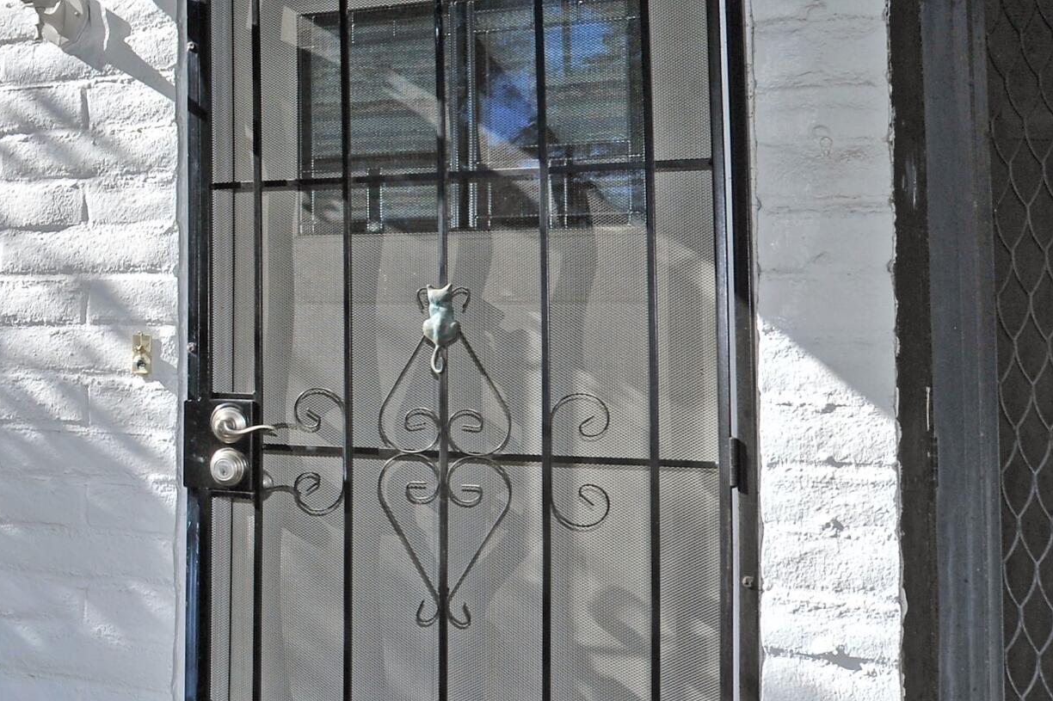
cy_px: 224
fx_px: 1433
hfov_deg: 34.3
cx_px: -133
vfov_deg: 27.3
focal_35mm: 49
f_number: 13
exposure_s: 1/320
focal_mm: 20
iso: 320
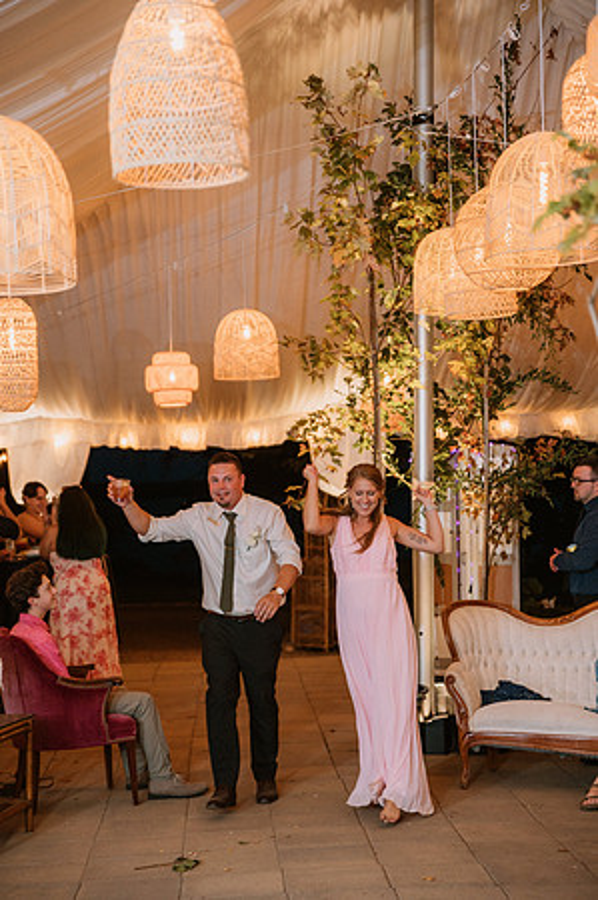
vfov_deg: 29.7
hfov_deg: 20.0
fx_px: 1698
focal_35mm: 68
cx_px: 299
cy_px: 450
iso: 1000
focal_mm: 68
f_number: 2.8
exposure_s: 1/200
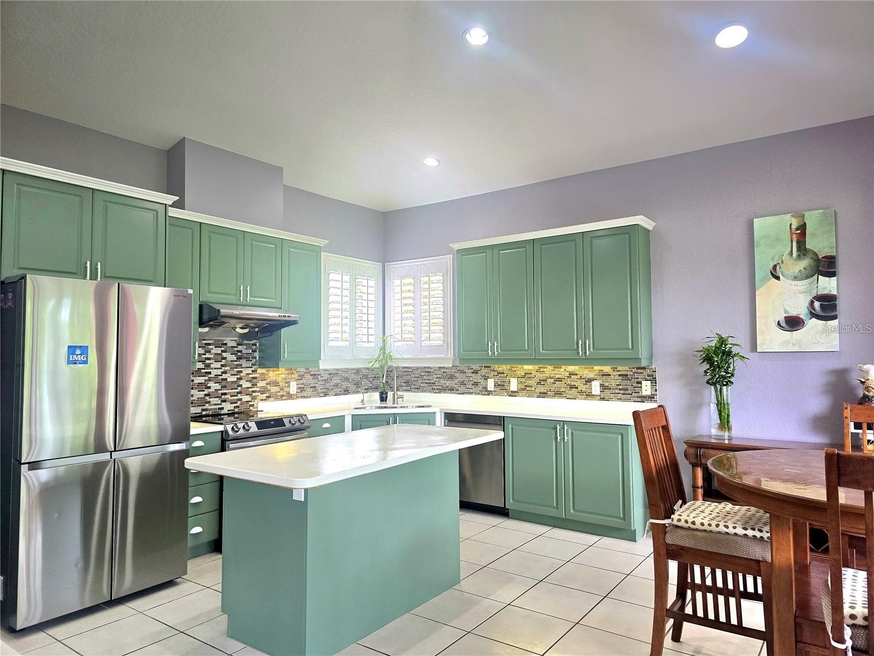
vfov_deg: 58.9
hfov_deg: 73.9
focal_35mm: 23
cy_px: 328
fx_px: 581
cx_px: 437
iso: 125
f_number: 1.7
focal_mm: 6.3
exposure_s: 1/120
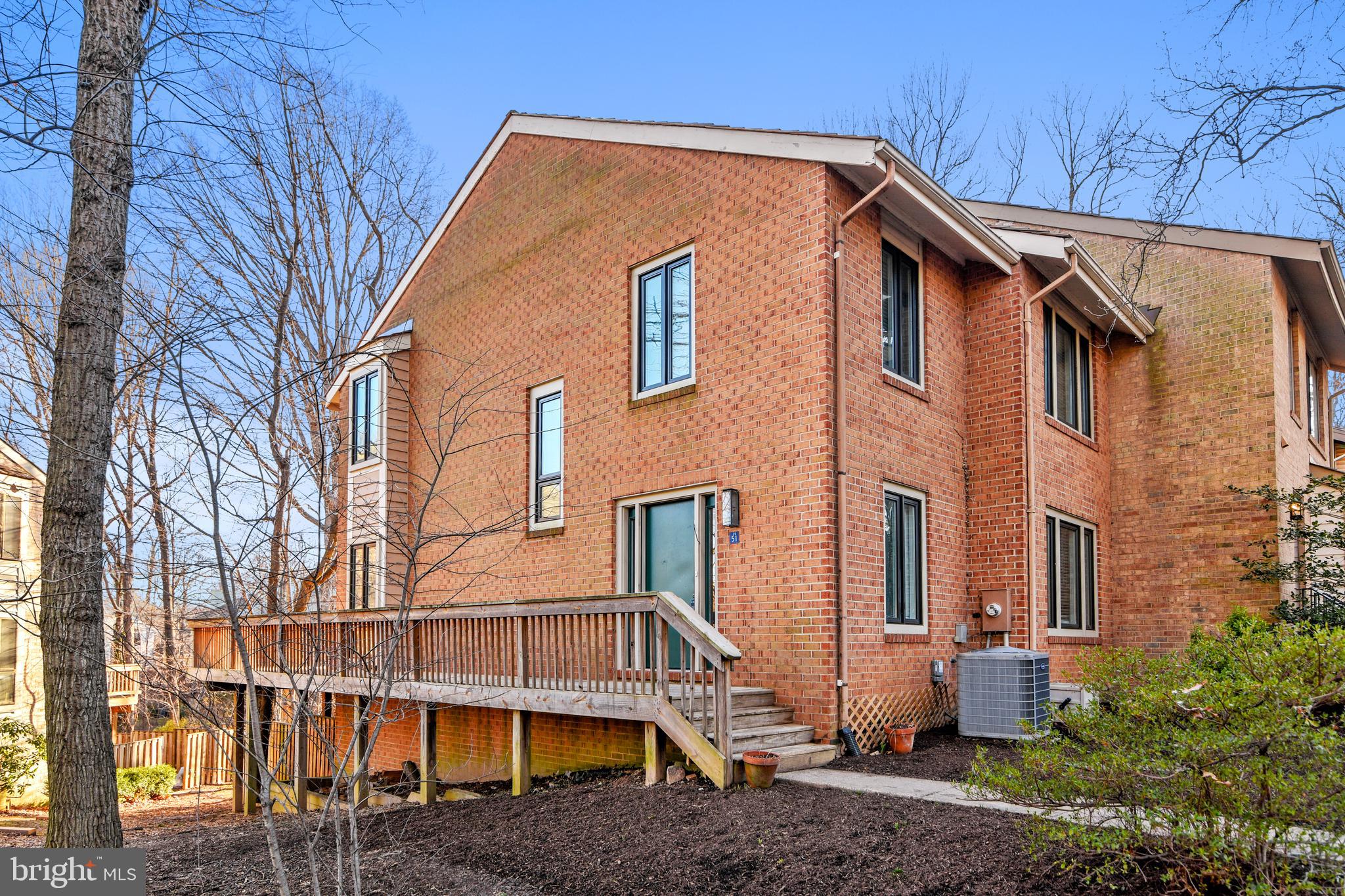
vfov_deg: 59.5
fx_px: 784
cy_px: 448
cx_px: 672
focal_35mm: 21
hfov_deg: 81.2
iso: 100
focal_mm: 21
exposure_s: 1/80
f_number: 4.5
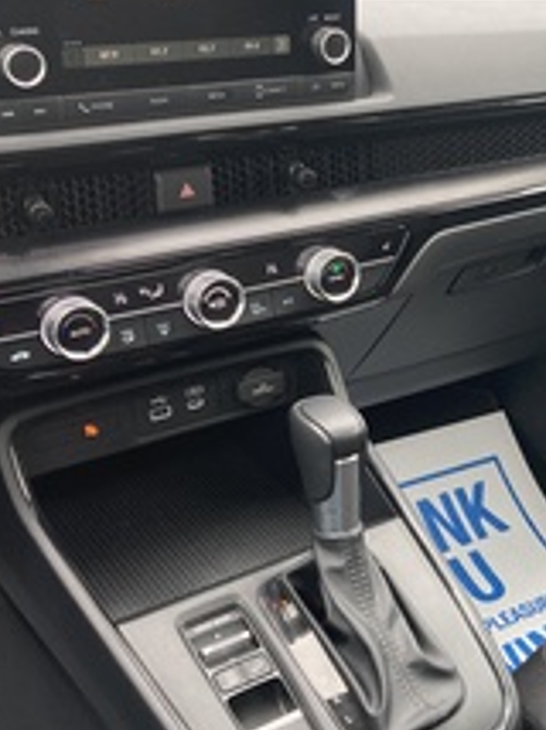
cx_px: 560
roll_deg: -11.3
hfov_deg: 25.1
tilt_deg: -27.3
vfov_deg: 35.0
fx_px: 1159
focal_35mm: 55
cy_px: 356
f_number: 1.8
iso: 80
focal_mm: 3.99
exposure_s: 1/101
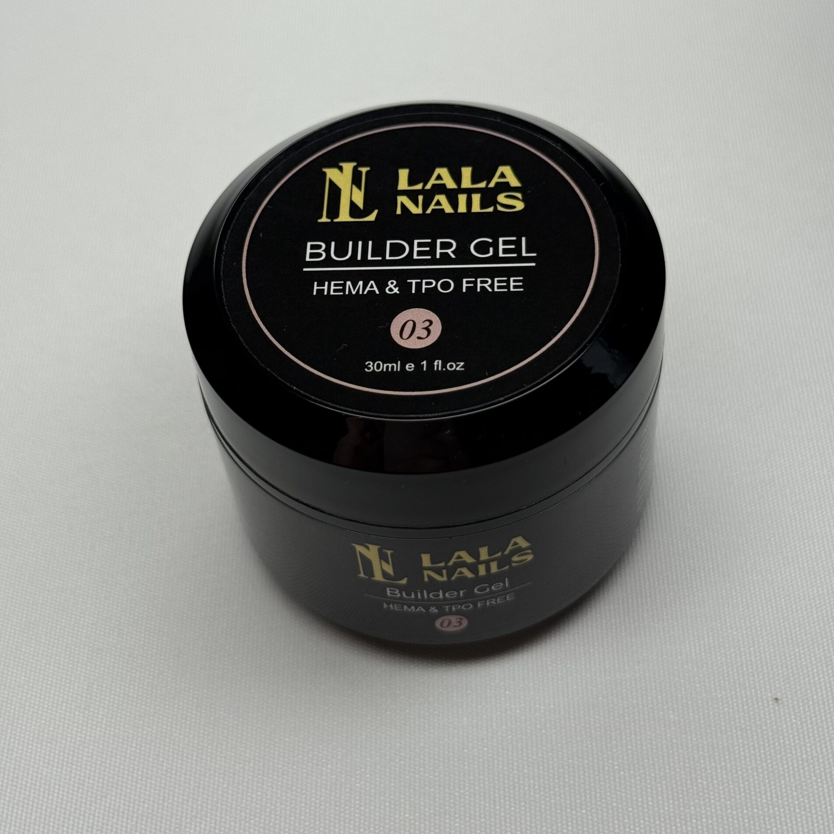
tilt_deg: -50.4
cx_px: 417
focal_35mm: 57
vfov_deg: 29.9
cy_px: 291
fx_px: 1554
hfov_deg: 30.0
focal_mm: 6.76
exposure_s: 1/1222
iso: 64
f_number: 1.78
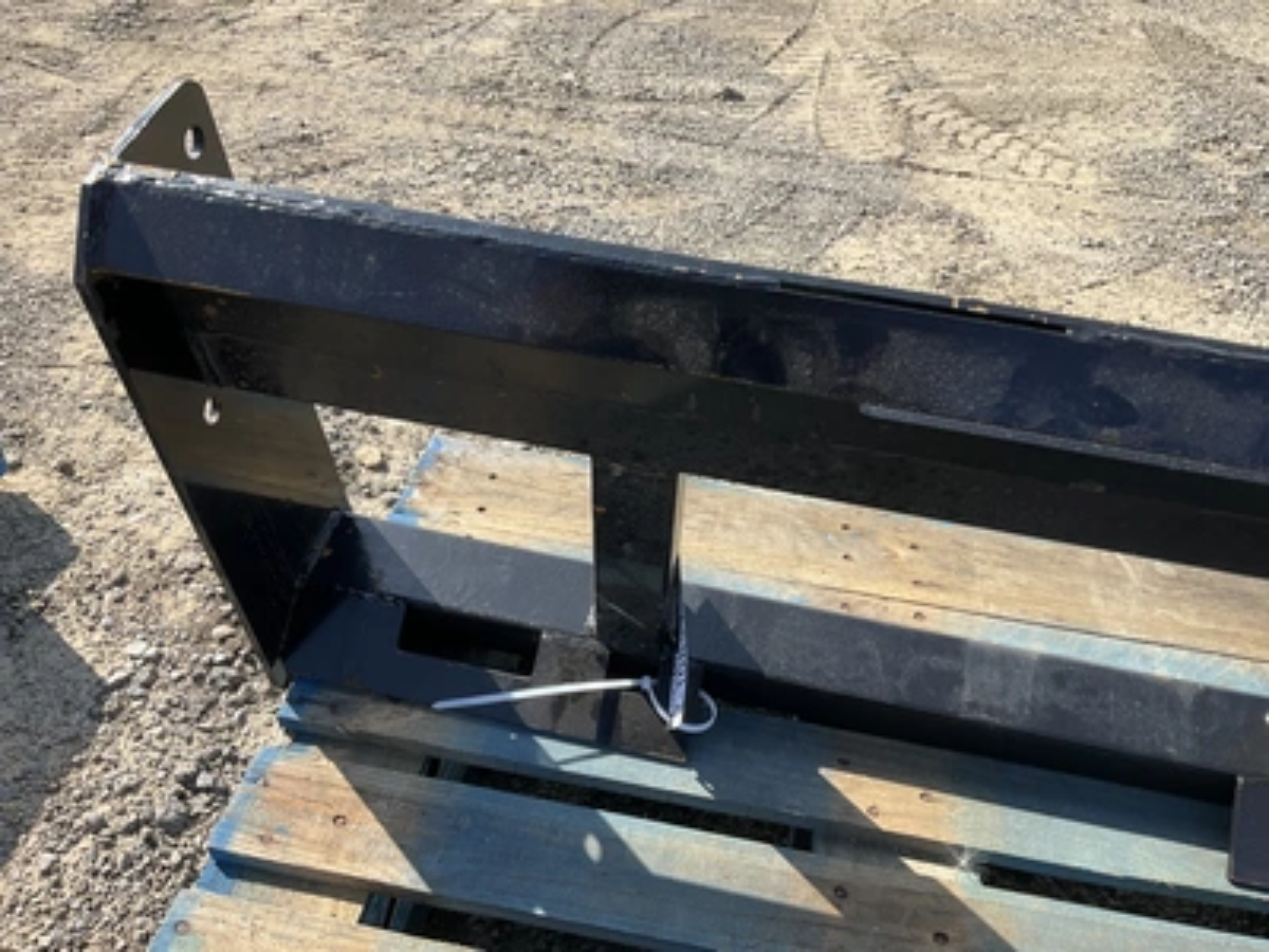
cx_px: 634
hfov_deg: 61.7
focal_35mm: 29
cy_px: 476
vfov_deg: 48.2
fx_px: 1063
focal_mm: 3
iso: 25
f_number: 1.8
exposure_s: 1/912
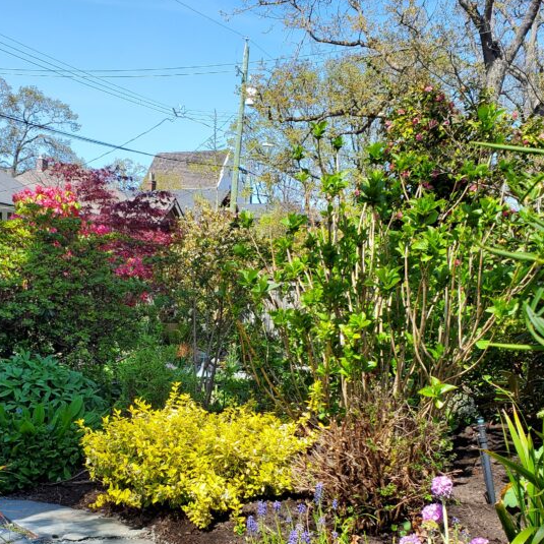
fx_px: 782
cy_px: 433
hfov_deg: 38.2
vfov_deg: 37.0
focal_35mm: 44
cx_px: 218
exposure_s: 1/689
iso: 50
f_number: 2.4
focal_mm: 4.3
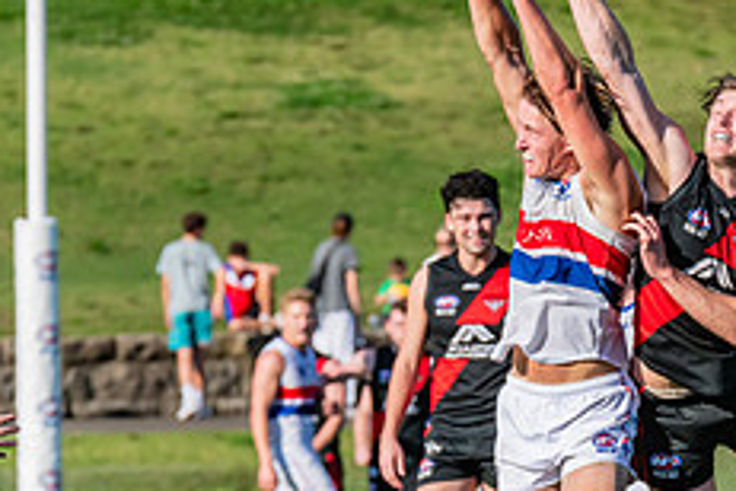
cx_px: 605
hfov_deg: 2.3
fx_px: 18010
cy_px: 338
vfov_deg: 1.6
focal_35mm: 881
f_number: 10
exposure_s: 1/1600
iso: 800
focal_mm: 330
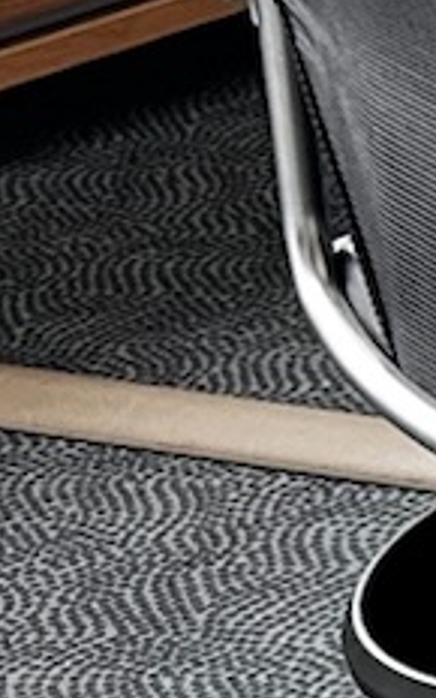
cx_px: 2445
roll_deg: +0.7
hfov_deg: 4.6
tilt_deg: -30.1
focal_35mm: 225
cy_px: 608
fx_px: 4278
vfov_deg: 9.3
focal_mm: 6.86
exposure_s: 1/121
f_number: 1.78
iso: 100
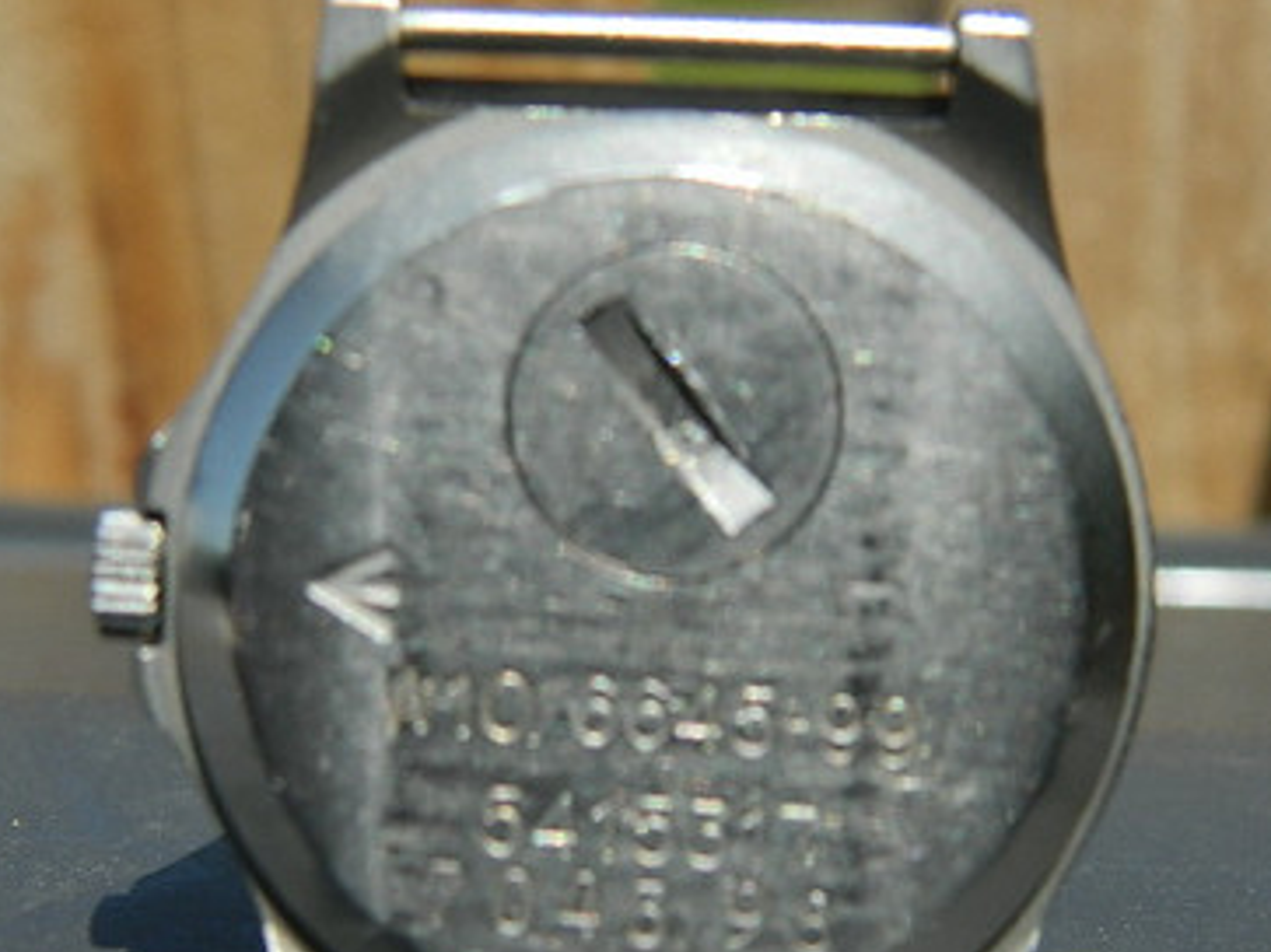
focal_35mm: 142
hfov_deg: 13.9
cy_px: 649
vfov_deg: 10.4
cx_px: 658
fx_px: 5212
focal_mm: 18.6
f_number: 4.5
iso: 80
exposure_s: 1/800
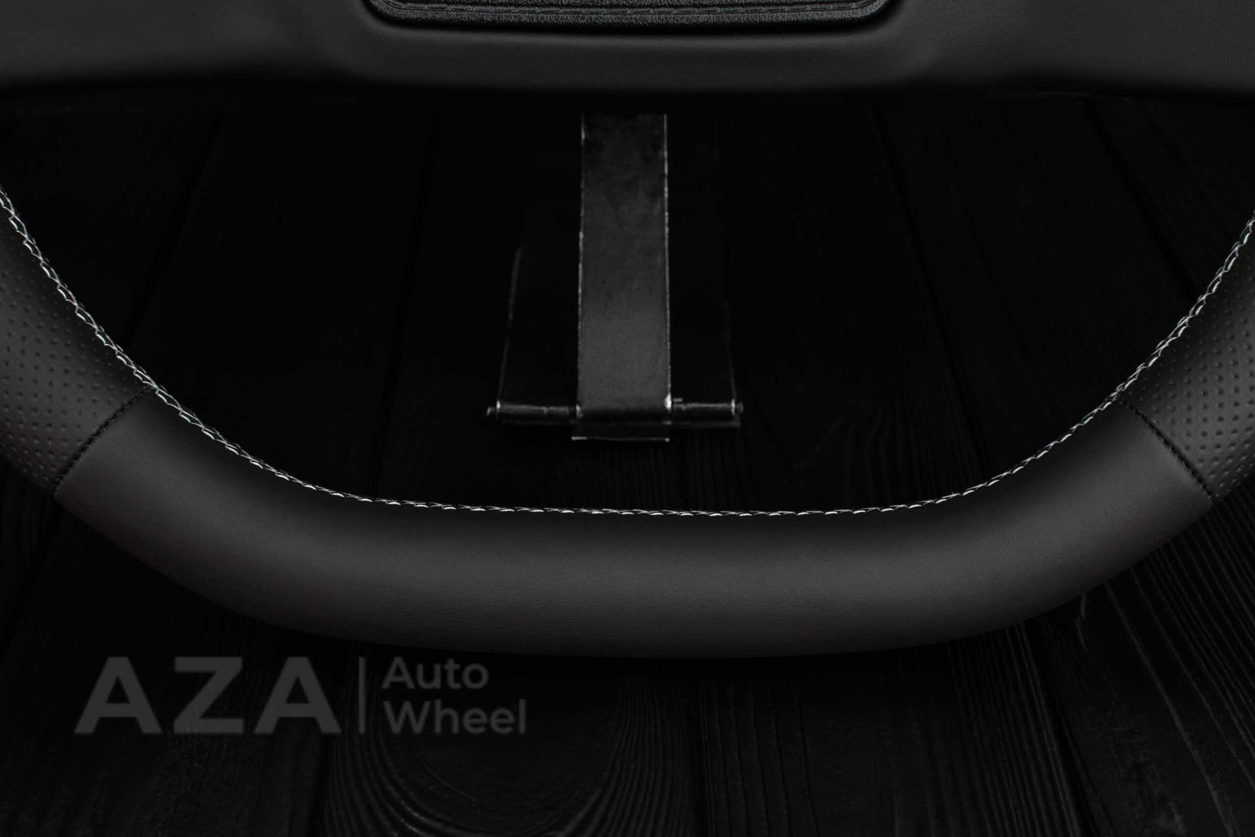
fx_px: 1830
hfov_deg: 37.8
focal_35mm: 52
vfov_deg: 25.8
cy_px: 418
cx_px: 628
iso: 500
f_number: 6.3
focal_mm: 35
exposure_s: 1/125
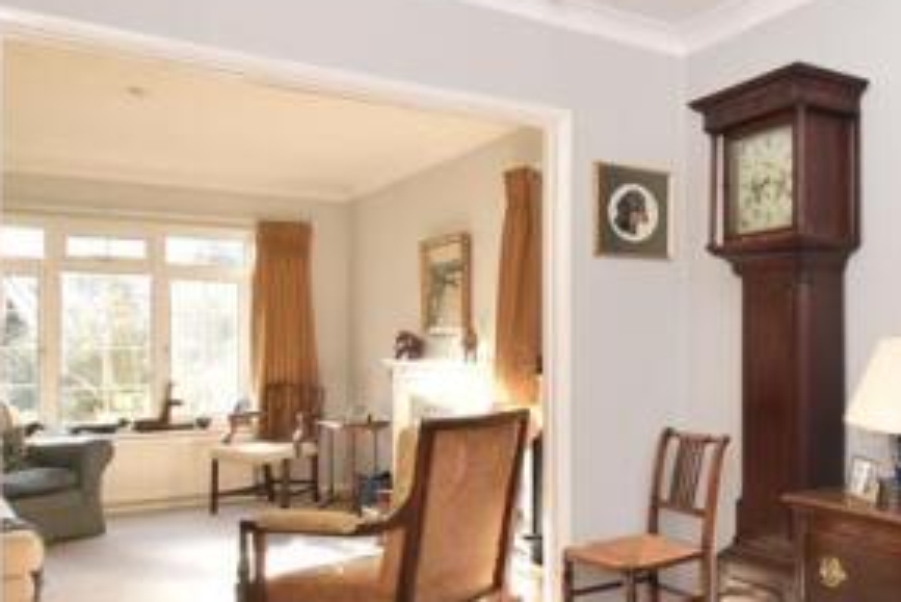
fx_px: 851
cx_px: 792
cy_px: 342
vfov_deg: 38.9
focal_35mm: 34
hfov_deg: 50.2
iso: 500
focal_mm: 10
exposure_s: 1/40
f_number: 8
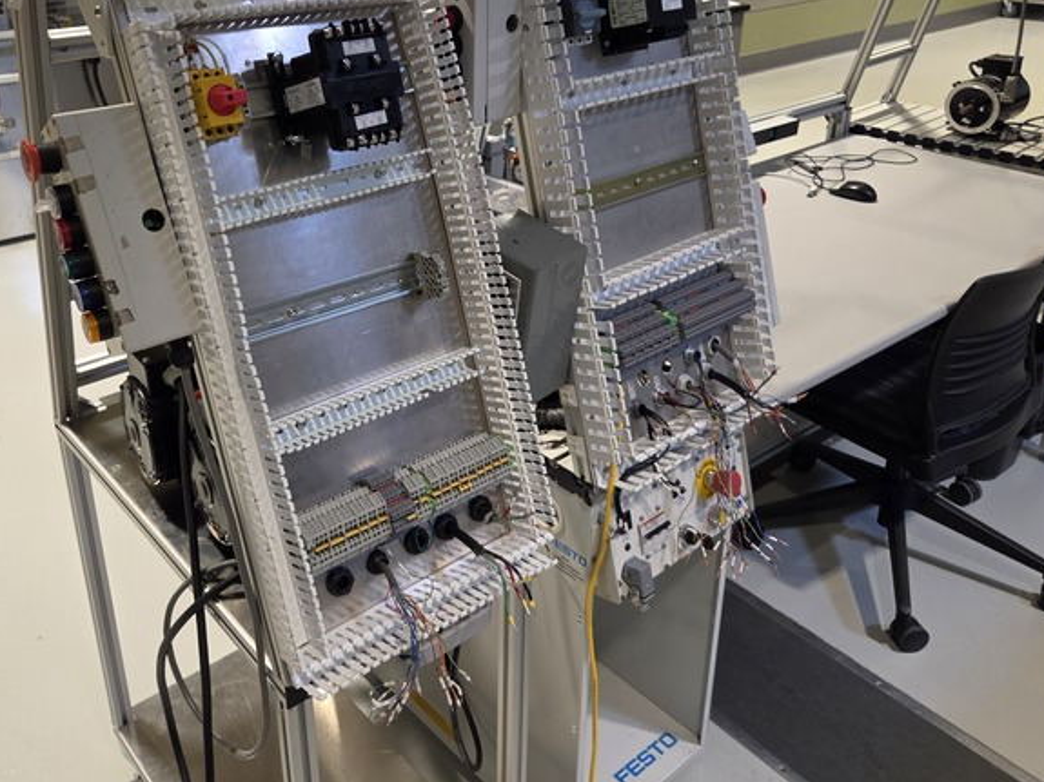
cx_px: 428
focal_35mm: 32
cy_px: 269
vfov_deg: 43.6
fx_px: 965
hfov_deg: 56.5
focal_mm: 5.4
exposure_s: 1/120
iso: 250
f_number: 1.8
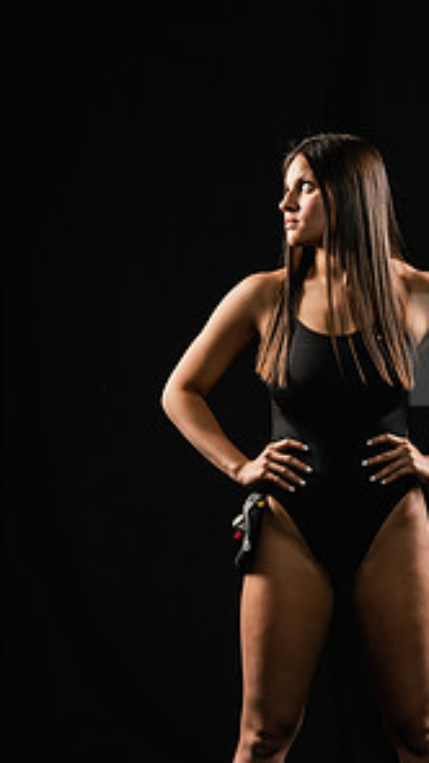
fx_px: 2972
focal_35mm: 147
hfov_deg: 8.2
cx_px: 370
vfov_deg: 14.6
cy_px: 455
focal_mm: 92
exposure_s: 1/250
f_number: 5.6
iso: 320
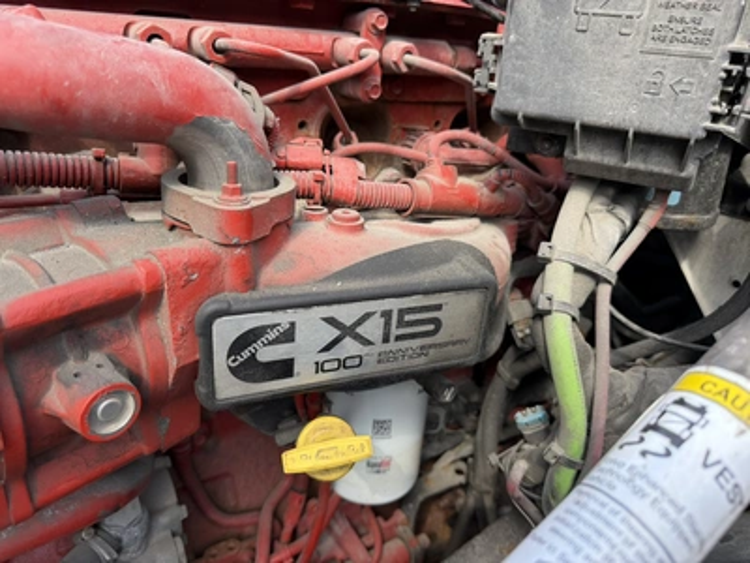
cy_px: 282
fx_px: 520
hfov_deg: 71.6
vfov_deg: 56.8
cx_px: 375
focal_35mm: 24
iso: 100
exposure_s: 1/868
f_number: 1.78
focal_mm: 6.76
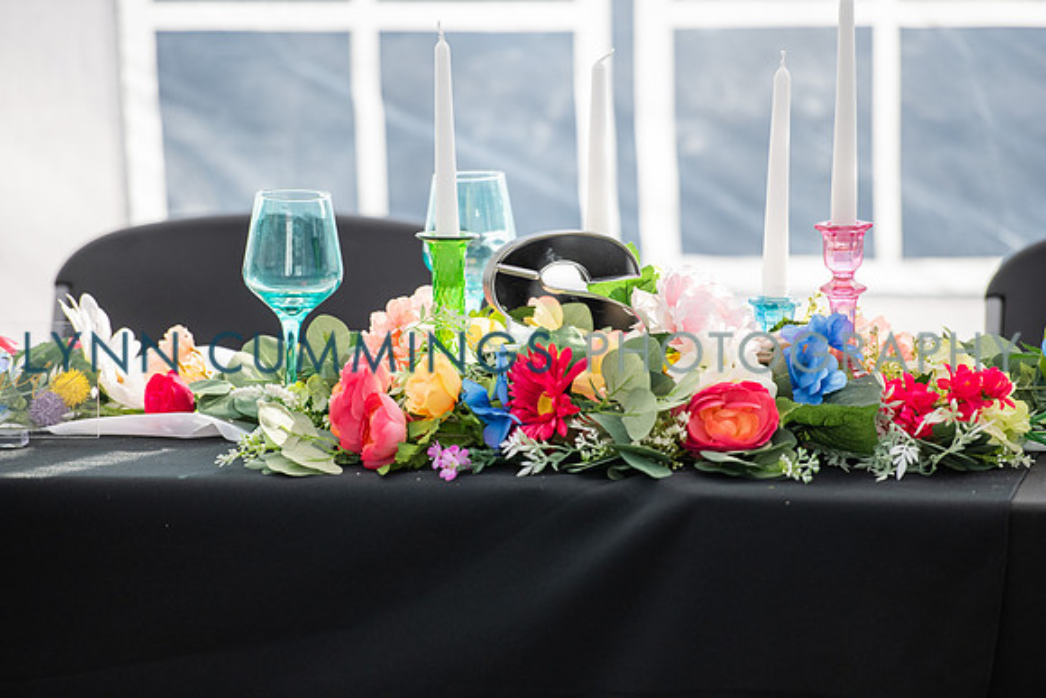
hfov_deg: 10.3
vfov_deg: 6.9
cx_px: 523
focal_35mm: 200
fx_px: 5812
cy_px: 349
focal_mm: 200
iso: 640
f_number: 3.2
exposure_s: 1/3200
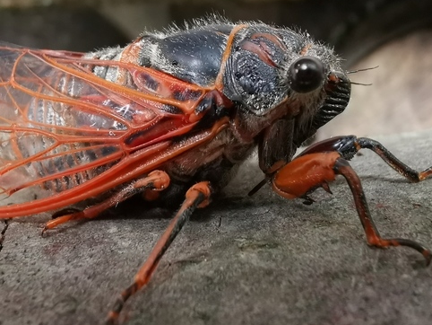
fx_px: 574
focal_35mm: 46
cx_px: 124
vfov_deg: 31.5
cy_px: 137
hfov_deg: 40.4
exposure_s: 1/50
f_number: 2.2
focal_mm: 2.35
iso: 250
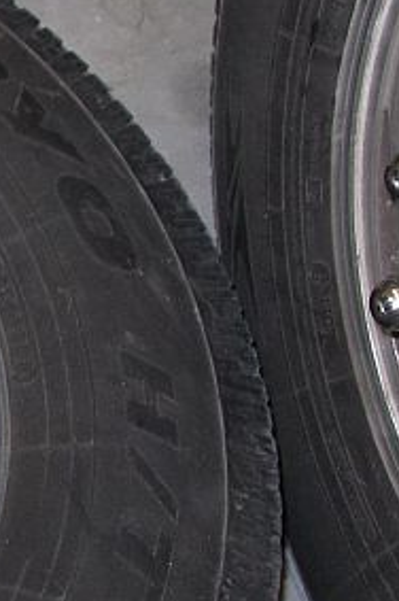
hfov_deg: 11.2
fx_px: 1816
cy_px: 205
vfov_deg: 18.7
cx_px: -433
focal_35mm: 109
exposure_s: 1/40
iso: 200
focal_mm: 7.8
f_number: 2.8
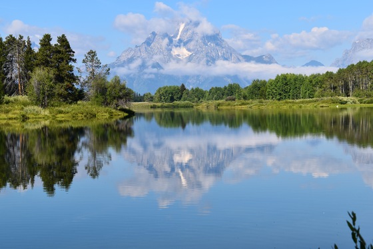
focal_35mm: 87
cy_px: 124
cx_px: 186
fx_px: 901
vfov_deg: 15.7
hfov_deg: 23.4
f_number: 8
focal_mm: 58
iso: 100
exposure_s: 1/250
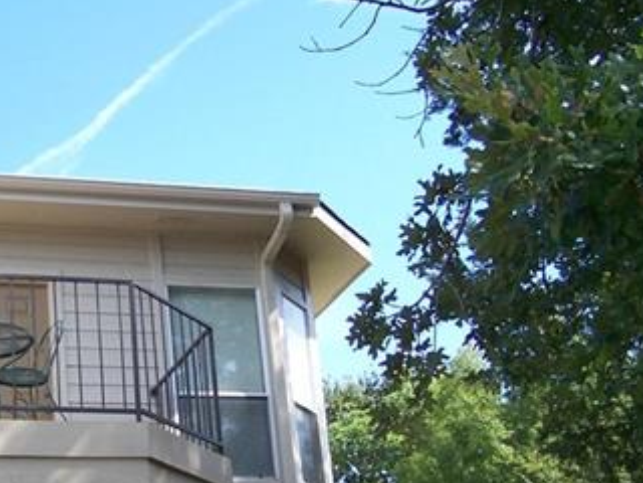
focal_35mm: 76
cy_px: 302
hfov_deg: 25.2
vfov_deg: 19.4
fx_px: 1412
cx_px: 123
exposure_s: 1/400
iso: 80
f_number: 2.8
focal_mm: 6.3
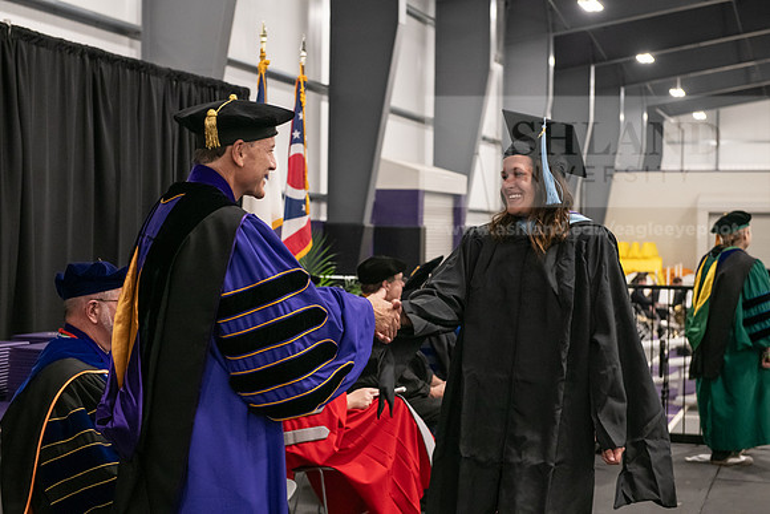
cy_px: 257
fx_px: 1326
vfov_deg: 21.9
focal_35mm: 62
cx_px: 385
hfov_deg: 32.4
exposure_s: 1/125
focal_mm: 62
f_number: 5
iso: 2000
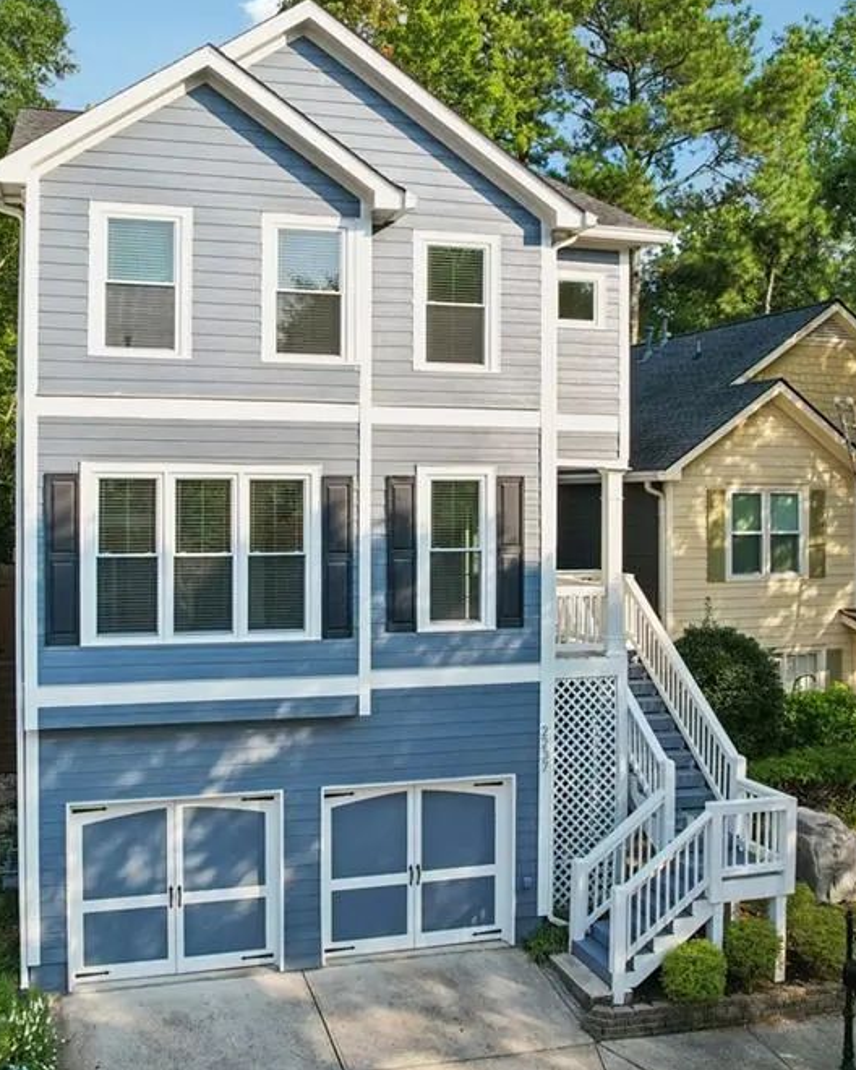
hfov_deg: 45.5
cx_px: 329
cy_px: 522
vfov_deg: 55.7
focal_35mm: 32
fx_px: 1013
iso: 100
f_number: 2.8
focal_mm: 8.4
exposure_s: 1/640
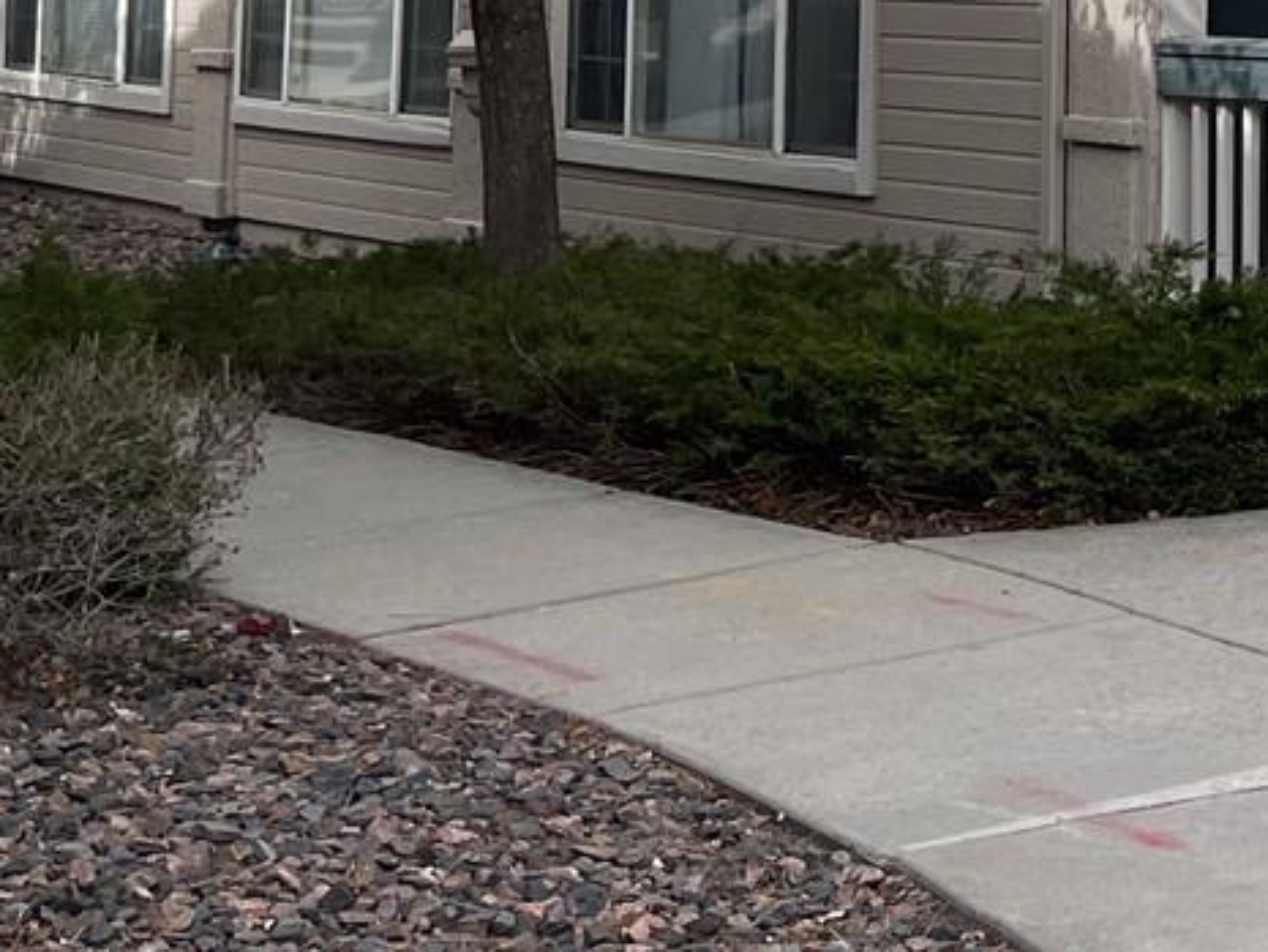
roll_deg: +0.6
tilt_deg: +4.7
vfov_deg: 15.9
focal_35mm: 86
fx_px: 3151
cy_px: -428
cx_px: 1936
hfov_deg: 19.6
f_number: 1.6
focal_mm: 5.1
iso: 32
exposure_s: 1/2247
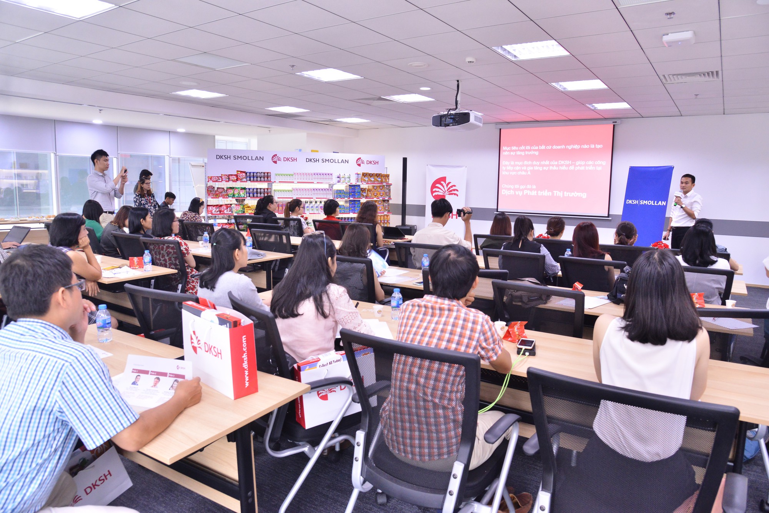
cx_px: 384
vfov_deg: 53.1
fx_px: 513
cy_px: 256
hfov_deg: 73.7
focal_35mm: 24
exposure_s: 1/50
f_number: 7.1
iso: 2500
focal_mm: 24
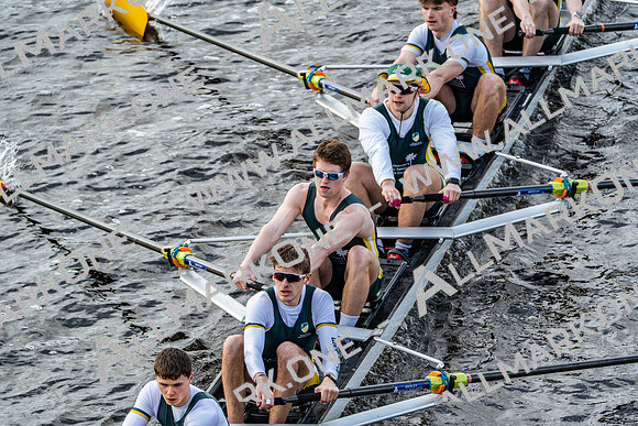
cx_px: 319
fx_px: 6771
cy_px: 213
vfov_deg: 3.6
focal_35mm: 382
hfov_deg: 5.4
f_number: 6.3
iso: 1000
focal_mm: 382
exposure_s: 1/1250
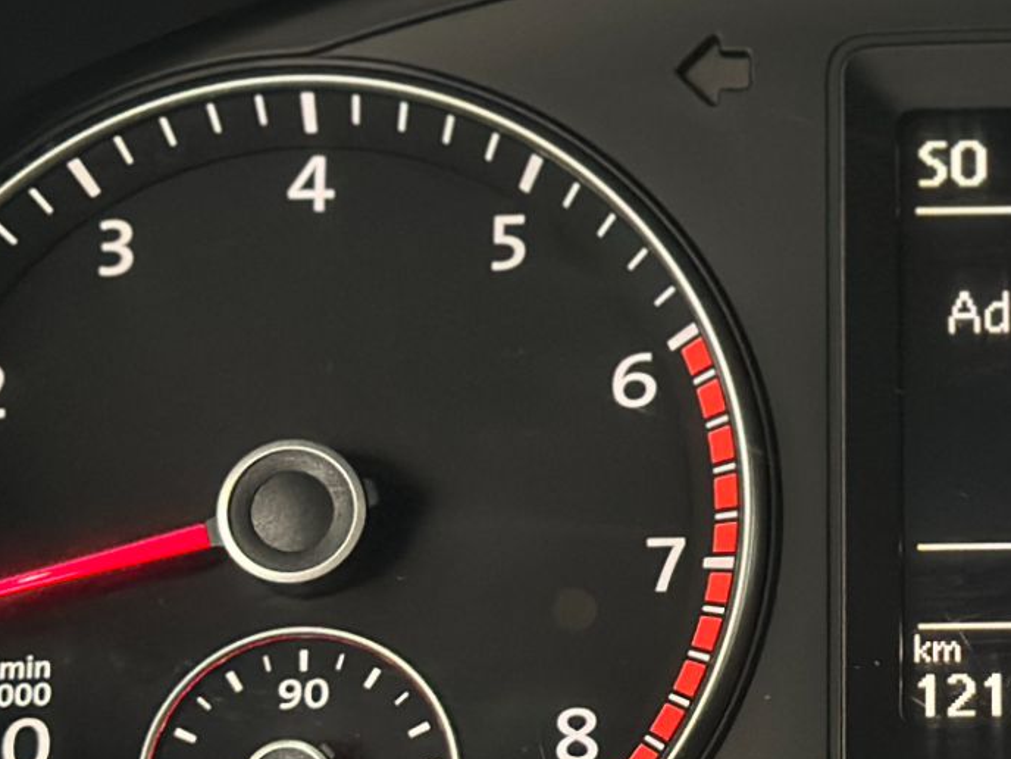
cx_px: 1077
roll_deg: +1.3
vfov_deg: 11.1
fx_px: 3914
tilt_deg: -11.7
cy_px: 375
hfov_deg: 14.4
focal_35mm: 134
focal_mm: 6.86
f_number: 1.78
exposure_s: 1/40
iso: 400
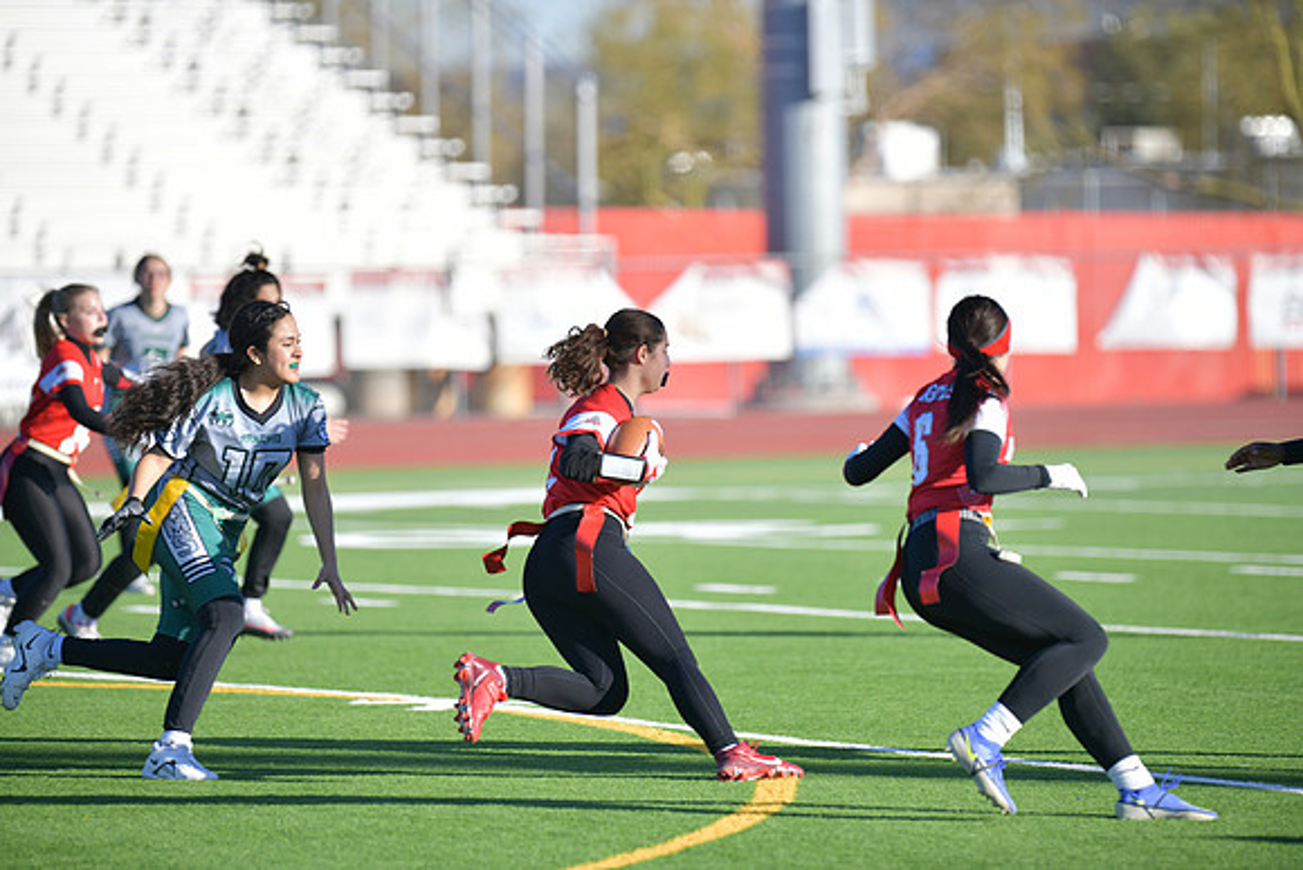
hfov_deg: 8.2
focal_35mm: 250
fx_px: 9050
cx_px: 652
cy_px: 435
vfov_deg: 5.5
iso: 64
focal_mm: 250
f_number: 2.8
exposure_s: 1/800
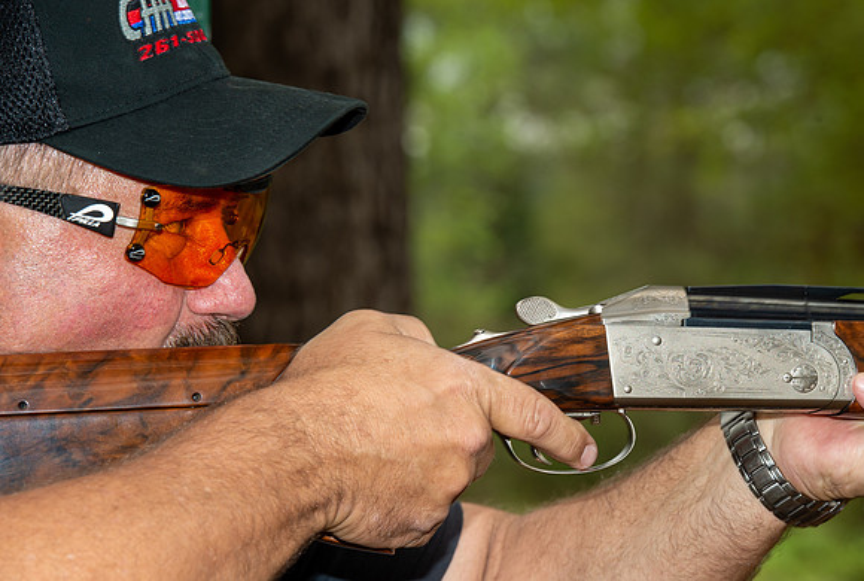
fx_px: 4374
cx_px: 508
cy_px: 338
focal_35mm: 182
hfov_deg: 11.3
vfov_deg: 7.6
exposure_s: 1/125
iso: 125
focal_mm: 155
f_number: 9
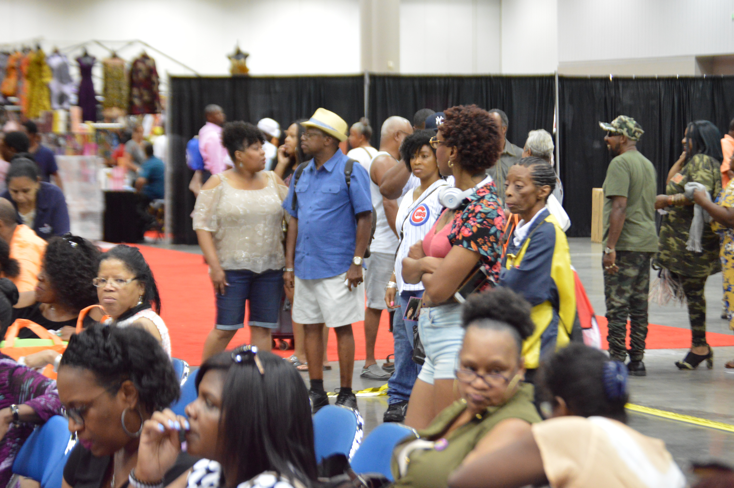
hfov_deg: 17.1
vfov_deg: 11.4
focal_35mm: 120
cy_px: 244
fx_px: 2444
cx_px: 367
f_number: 4.5
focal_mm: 80
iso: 2200
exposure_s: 1/125
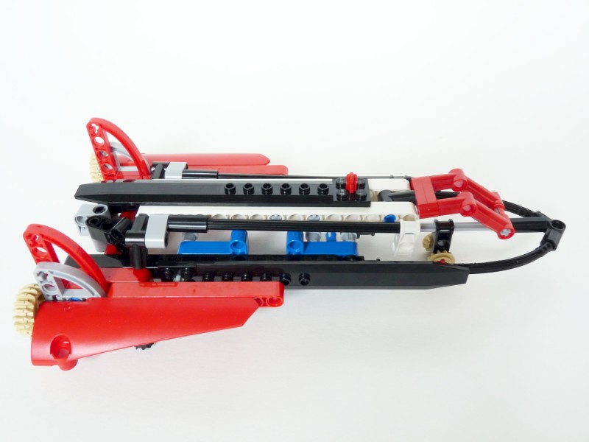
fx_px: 493
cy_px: 221
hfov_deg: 61.7
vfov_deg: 48.2
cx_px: 294
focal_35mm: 29
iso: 100
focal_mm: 5.2
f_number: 4.5
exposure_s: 1/20
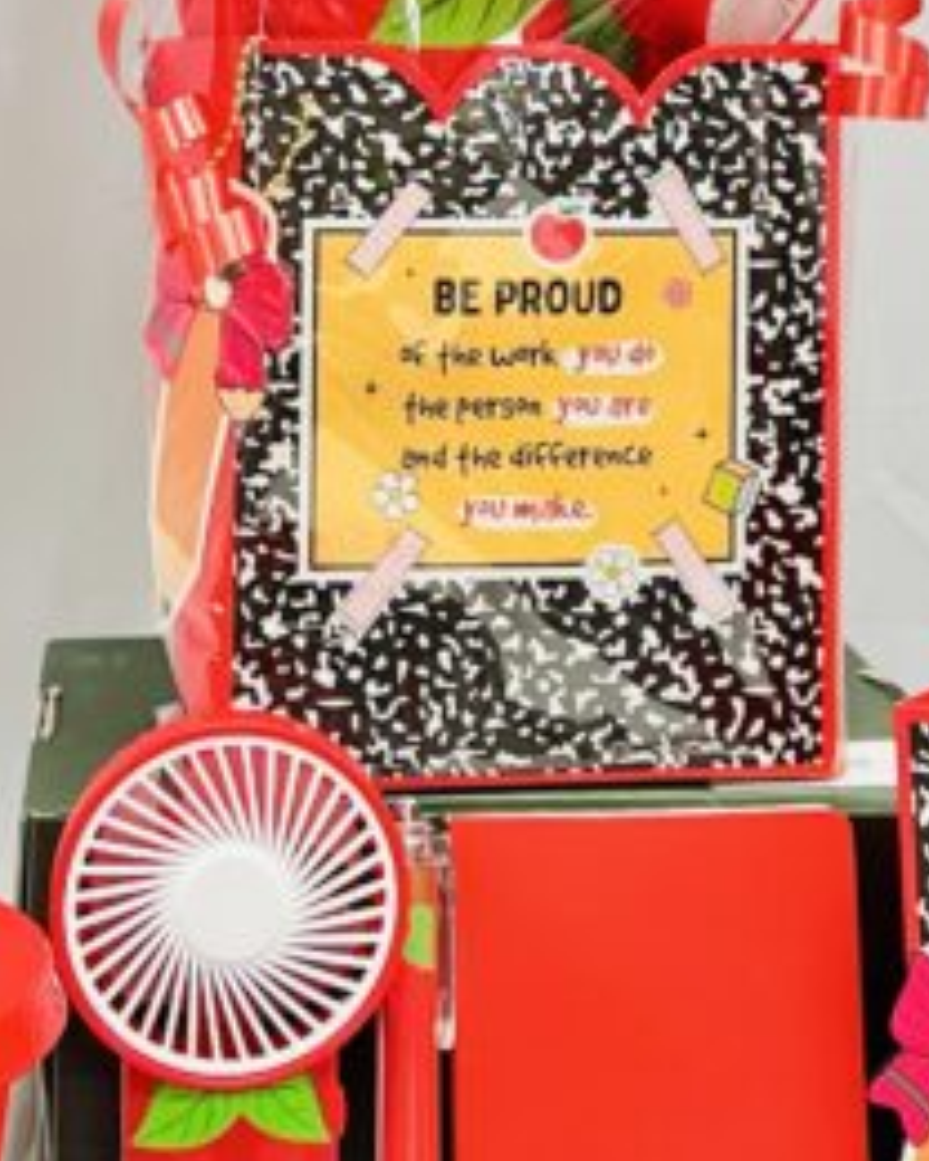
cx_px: 473
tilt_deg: -0.2
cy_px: 36
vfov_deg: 23.5
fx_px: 2681
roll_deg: +0.0
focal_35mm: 78
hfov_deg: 19.7
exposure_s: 1/40
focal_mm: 5.7
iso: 400
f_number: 1.5
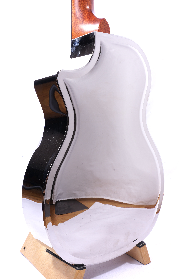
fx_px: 294
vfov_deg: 50.7
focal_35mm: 38
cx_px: 93
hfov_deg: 35.1
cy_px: 140
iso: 100
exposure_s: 1/50
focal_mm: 38
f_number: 20
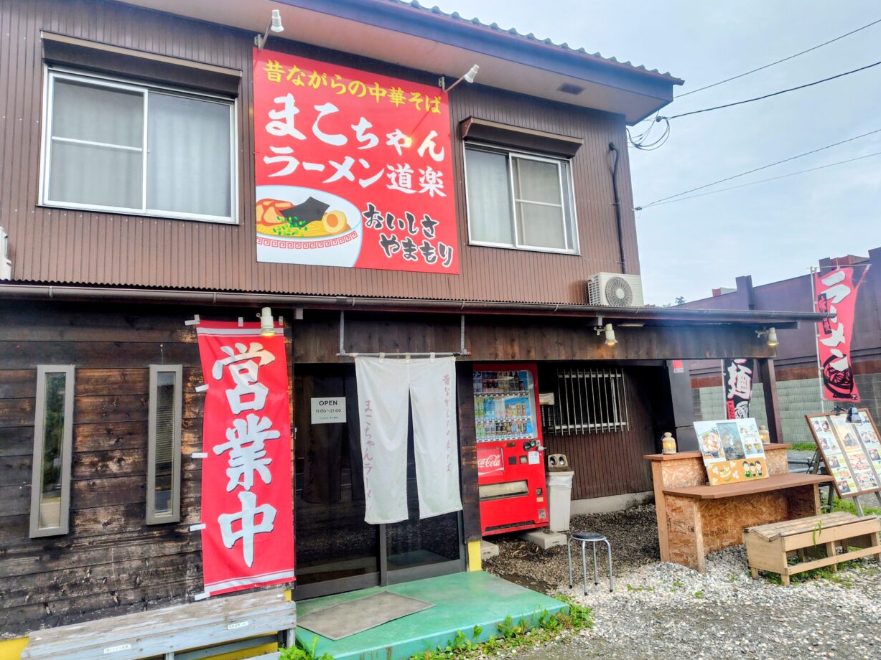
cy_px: 329
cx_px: 447
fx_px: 611
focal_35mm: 24
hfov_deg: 71.6
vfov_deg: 56.8
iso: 50
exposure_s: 1/832
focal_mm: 5.6
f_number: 1.9
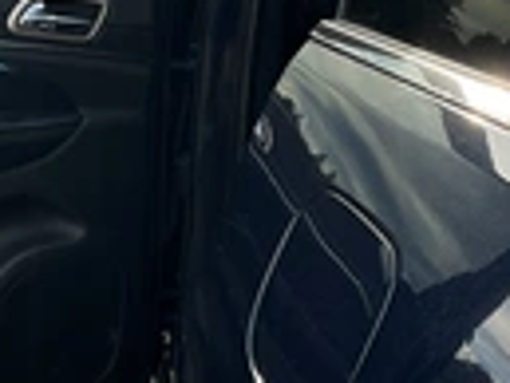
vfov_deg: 16.9
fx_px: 1283
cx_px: 249
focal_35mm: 87
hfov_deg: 22.5
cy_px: 75
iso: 25
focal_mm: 3
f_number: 1.8
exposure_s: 1/759
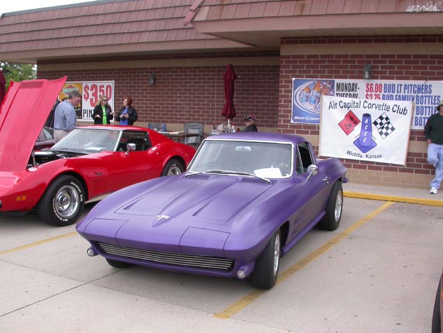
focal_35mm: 41
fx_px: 525
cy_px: 178
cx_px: 223
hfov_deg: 45.8
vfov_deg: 35.1
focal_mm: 7.85
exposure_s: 1/144
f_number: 5.3
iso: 100
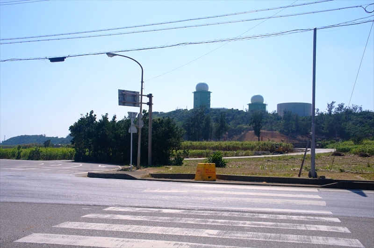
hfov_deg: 49.6
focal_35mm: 39
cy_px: 124
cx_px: 187
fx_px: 405
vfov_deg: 34.1
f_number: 13
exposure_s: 1/400
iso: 200
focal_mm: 26
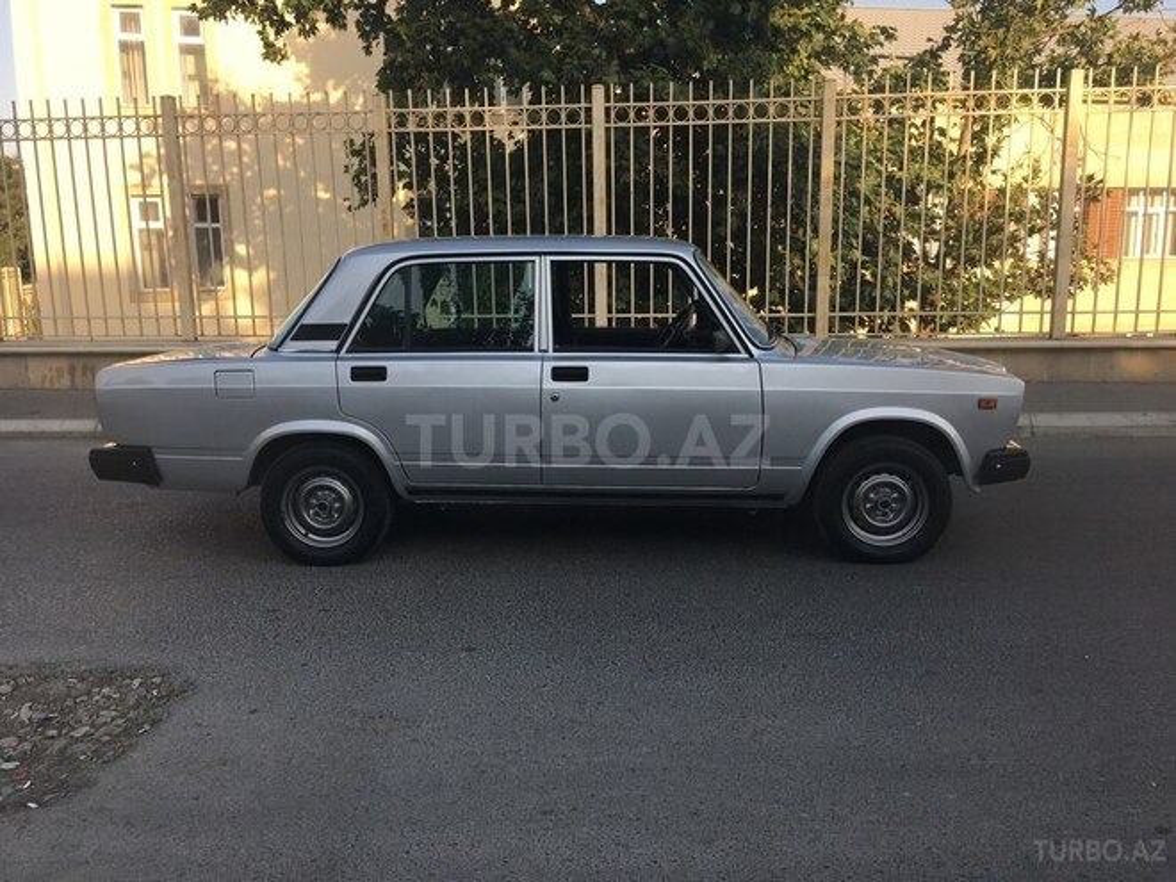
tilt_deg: -11.7
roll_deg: -0.2
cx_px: 588
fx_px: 985
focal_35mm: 29
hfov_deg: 61.7
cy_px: 441
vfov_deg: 48.2
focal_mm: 4.15
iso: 25
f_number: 2.2
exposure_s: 1/481
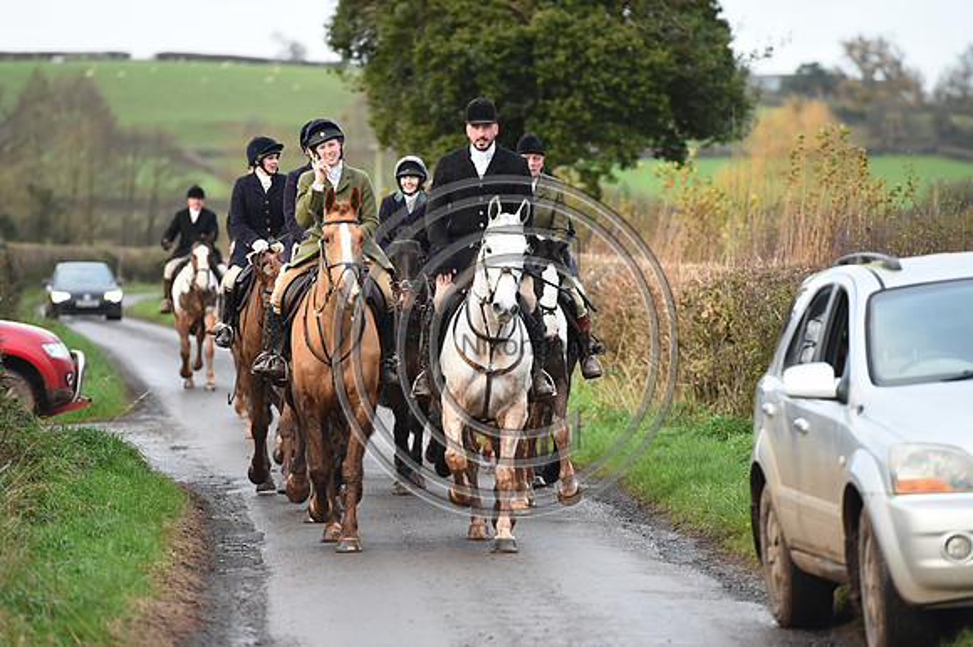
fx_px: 5402
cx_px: 486
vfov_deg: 6.9
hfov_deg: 10.3
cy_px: 324
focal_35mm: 200
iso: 1800
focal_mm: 200
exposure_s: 1/1000
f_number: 3.5
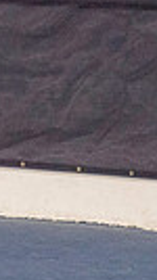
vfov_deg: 6.8
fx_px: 2355
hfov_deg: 3.8
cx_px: 29
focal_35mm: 317
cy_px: 145
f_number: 4
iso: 16000
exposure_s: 1/800
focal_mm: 70
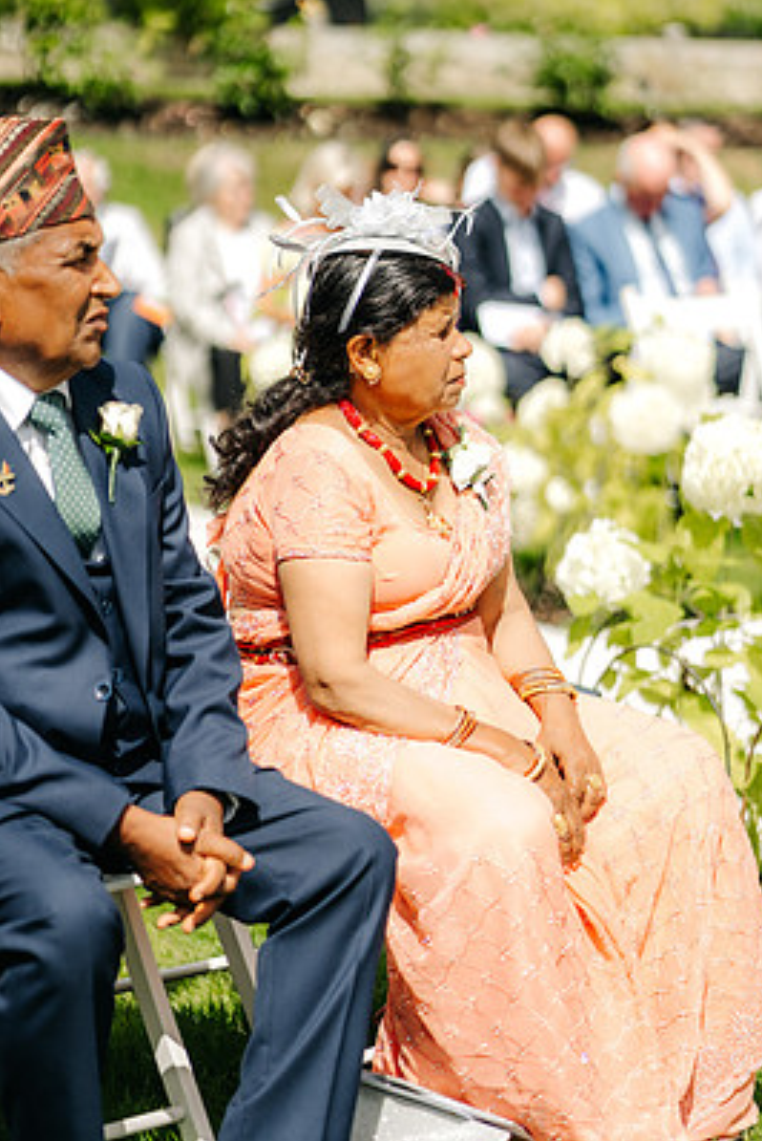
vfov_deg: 21.2
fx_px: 3042
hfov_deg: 14.3
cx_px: 404
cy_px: 570
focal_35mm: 96
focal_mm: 85
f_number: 2
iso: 100
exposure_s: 1/6400
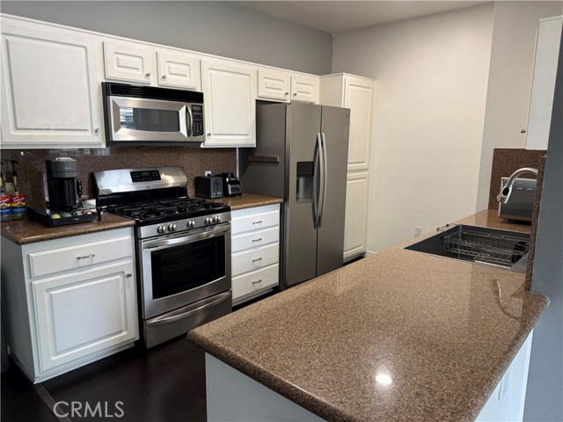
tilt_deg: -10.3
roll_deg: -1.0
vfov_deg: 56.8
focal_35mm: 24
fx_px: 390
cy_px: 211
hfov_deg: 71.6
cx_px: 282
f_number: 1.78
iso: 125
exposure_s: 1/60
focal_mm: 6.76
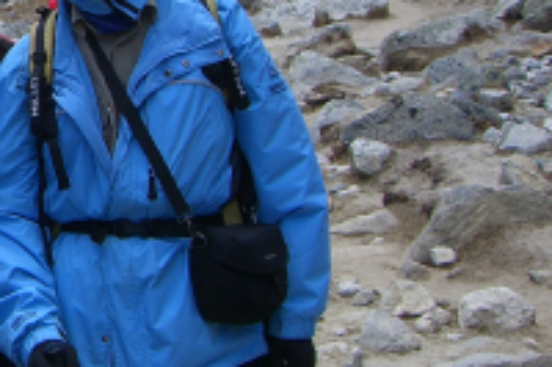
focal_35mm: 99
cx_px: -130
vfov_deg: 13.7
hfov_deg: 19.3
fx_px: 1517
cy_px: 43
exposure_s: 1/500
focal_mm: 6.2
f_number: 4.3
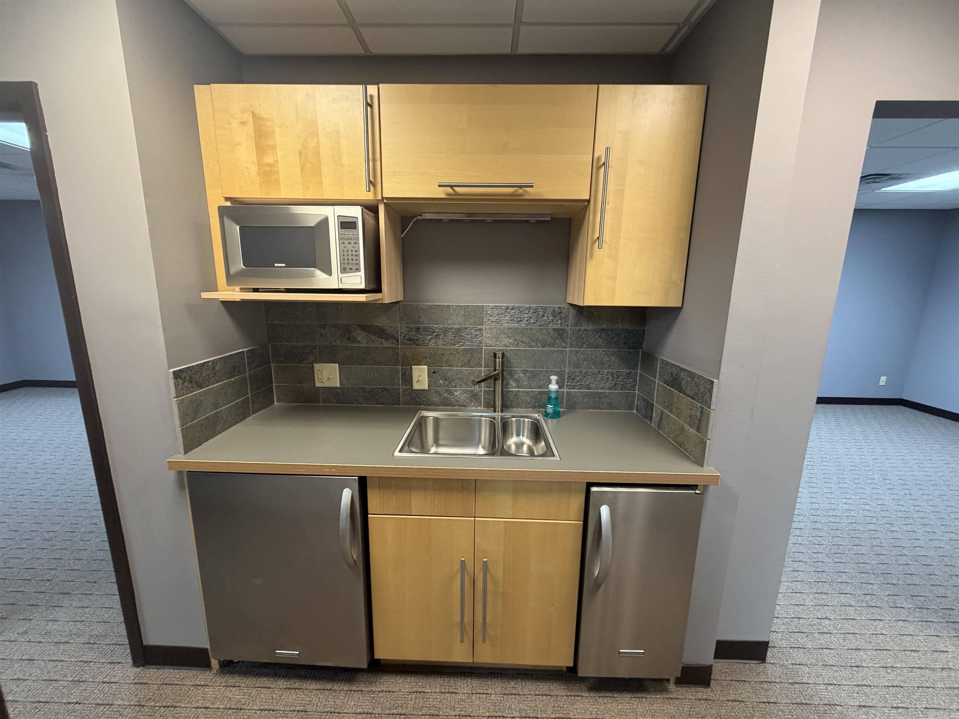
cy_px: 360
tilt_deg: -11.4
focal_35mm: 14
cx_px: 480
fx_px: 388
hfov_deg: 102.1
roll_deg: -0.5
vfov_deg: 85.7
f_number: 2.2
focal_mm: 2.22
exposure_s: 1/60
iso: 320
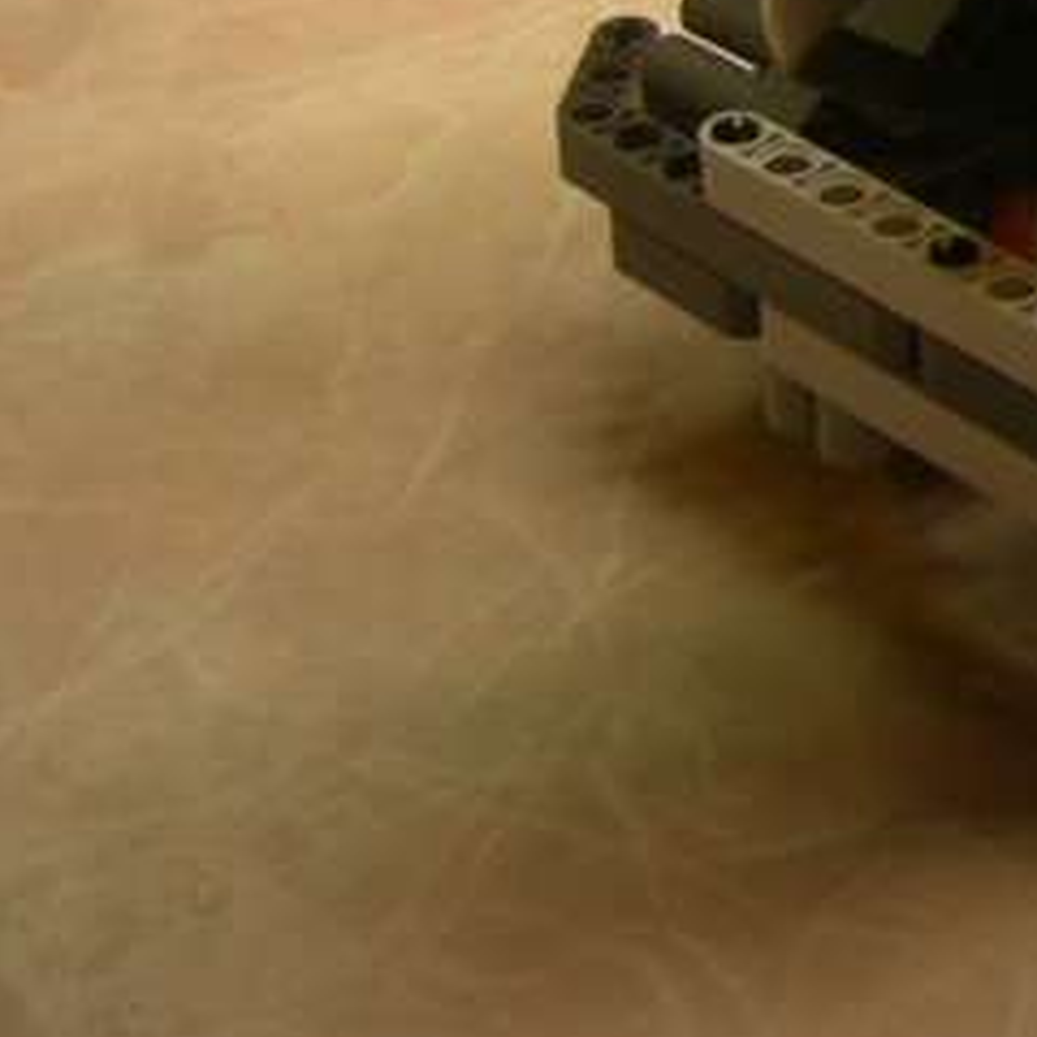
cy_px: -279
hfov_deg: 14.2
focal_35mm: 113
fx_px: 3830
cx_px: 1659
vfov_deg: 14.8
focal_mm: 7.5
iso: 64
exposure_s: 1/27.2
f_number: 2.7
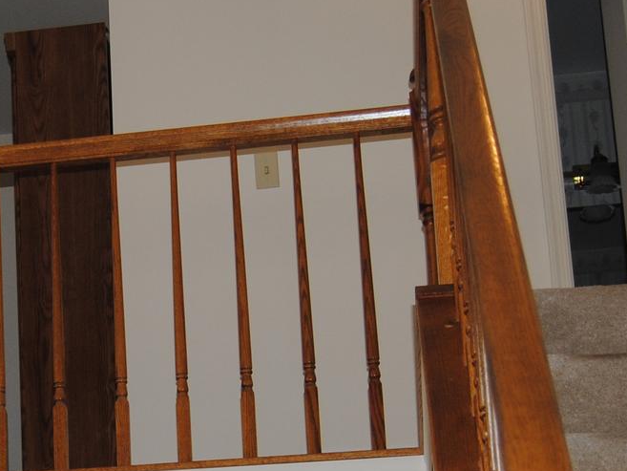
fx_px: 1957
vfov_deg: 13.6
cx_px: -38
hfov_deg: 17.7
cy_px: 419
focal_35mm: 108
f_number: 3.8
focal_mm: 24
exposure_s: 1/60
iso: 200
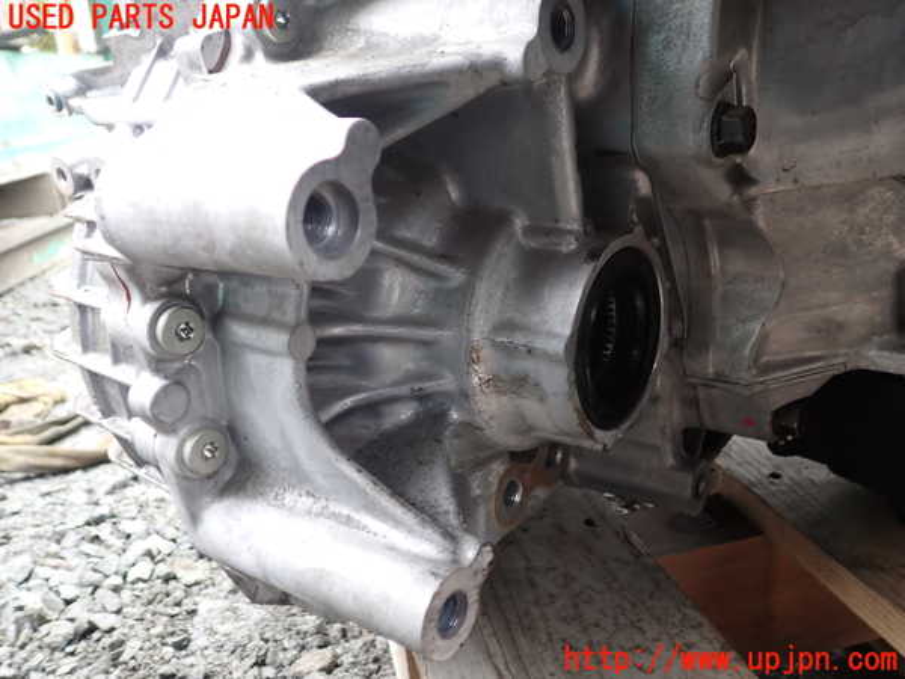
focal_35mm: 30
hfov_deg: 60.0
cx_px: 452
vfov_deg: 46.8
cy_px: 340
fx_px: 784
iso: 160
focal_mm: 5.4
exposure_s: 1/60
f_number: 2.3
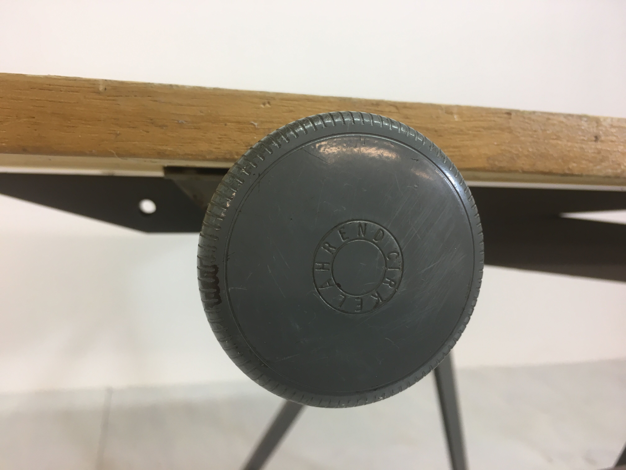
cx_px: 313
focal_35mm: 29
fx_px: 524
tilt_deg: -5.2
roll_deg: -2.2
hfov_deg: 61.7
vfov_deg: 48.2
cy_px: 235
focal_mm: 4.15
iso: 64
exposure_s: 1/33
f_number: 2.2
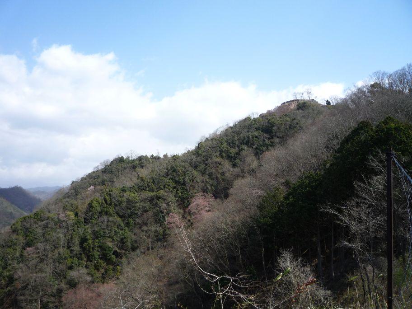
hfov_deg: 60.0
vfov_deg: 46.8
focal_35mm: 30
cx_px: 206
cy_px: 154
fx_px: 357
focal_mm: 5.2
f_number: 4.5
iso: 100
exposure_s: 1/400
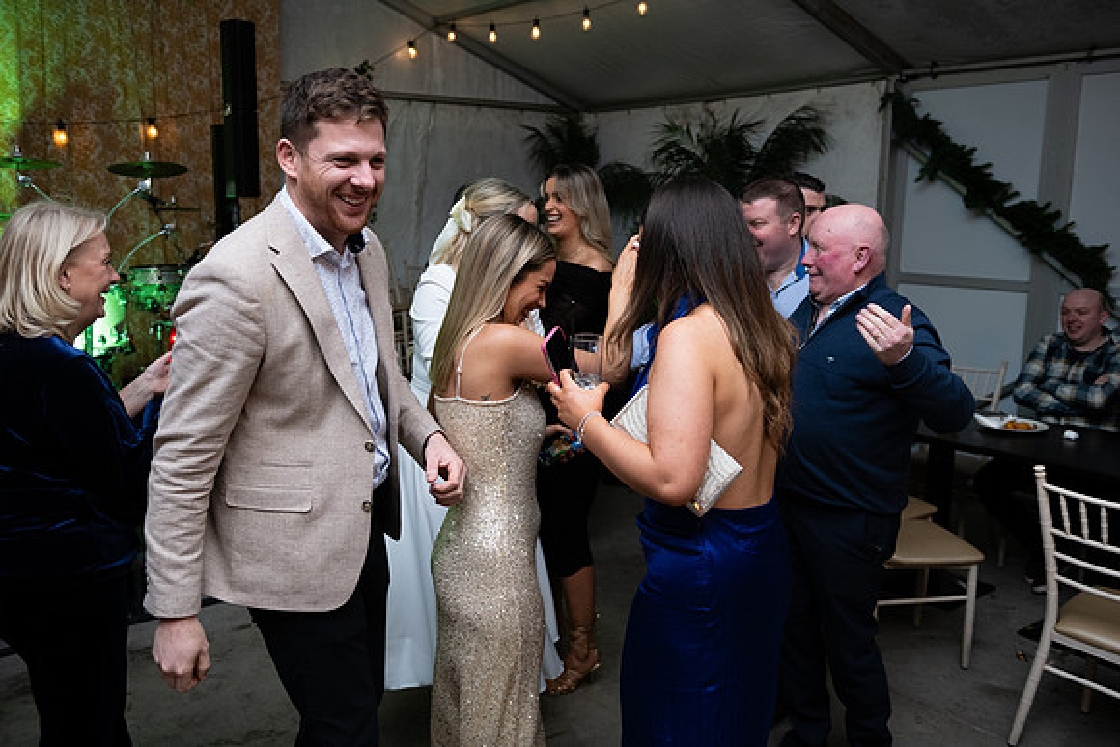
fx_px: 996
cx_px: 560
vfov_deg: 41.1
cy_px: 374
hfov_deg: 58.7
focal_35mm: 32
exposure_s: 1/160
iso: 800
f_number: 3.5
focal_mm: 32
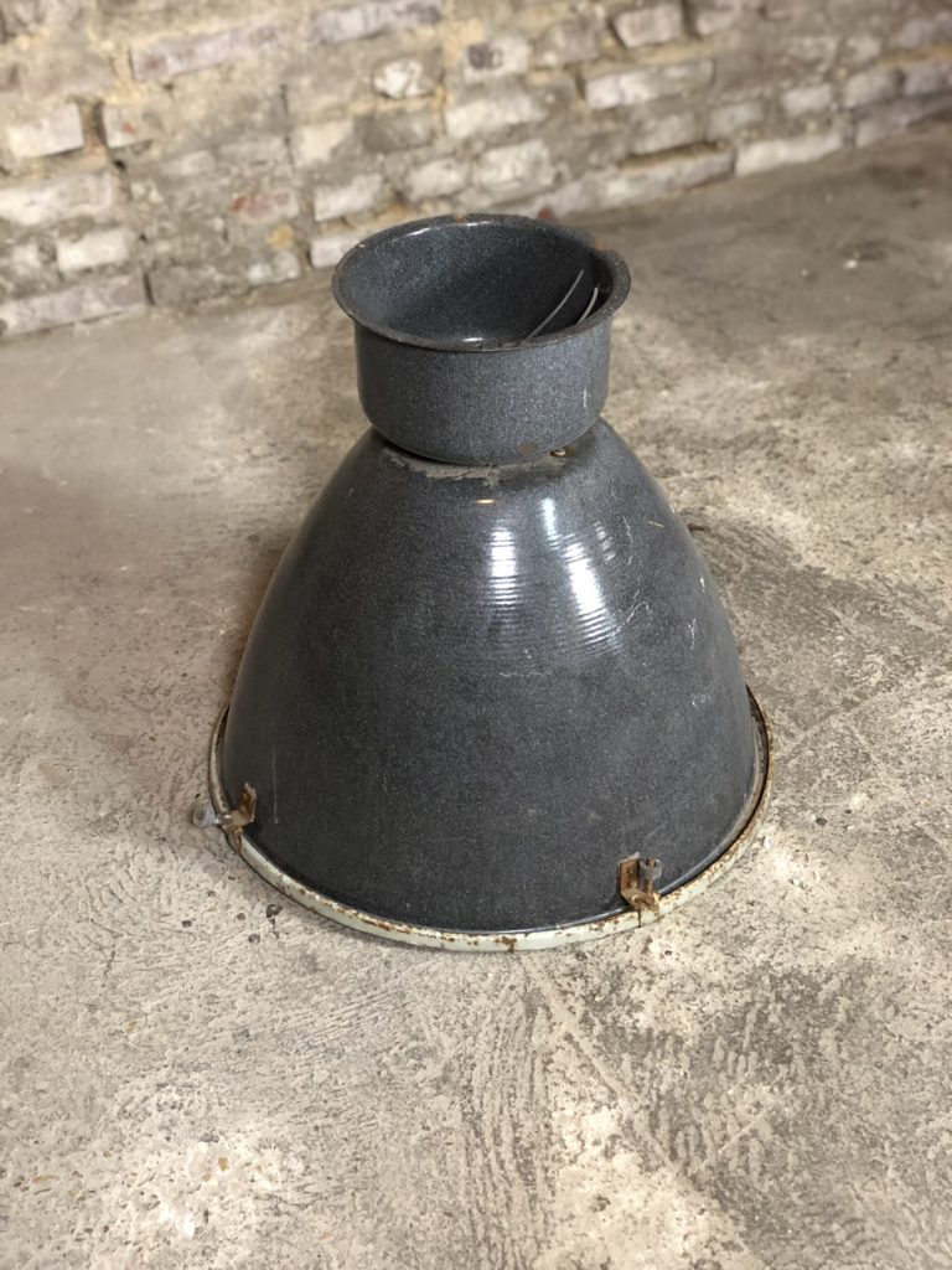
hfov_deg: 28.0
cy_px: 635
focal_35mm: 52
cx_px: 476
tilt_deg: -34.8
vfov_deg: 36.8
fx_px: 1907
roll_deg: +2.3
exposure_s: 1/9
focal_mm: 6
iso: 160
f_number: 2.4
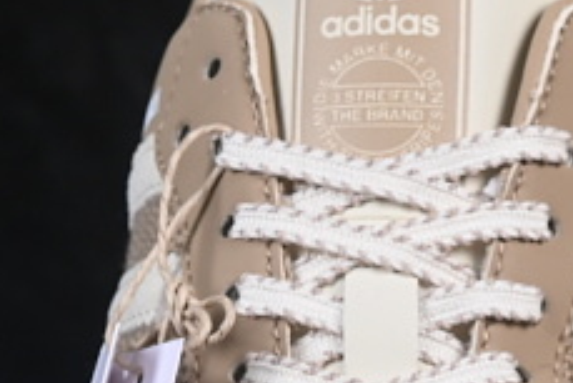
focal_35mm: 354
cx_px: 613
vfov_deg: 3.9
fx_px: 5638
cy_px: 451
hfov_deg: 5.8
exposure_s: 1/80
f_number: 8
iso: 160
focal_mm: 50
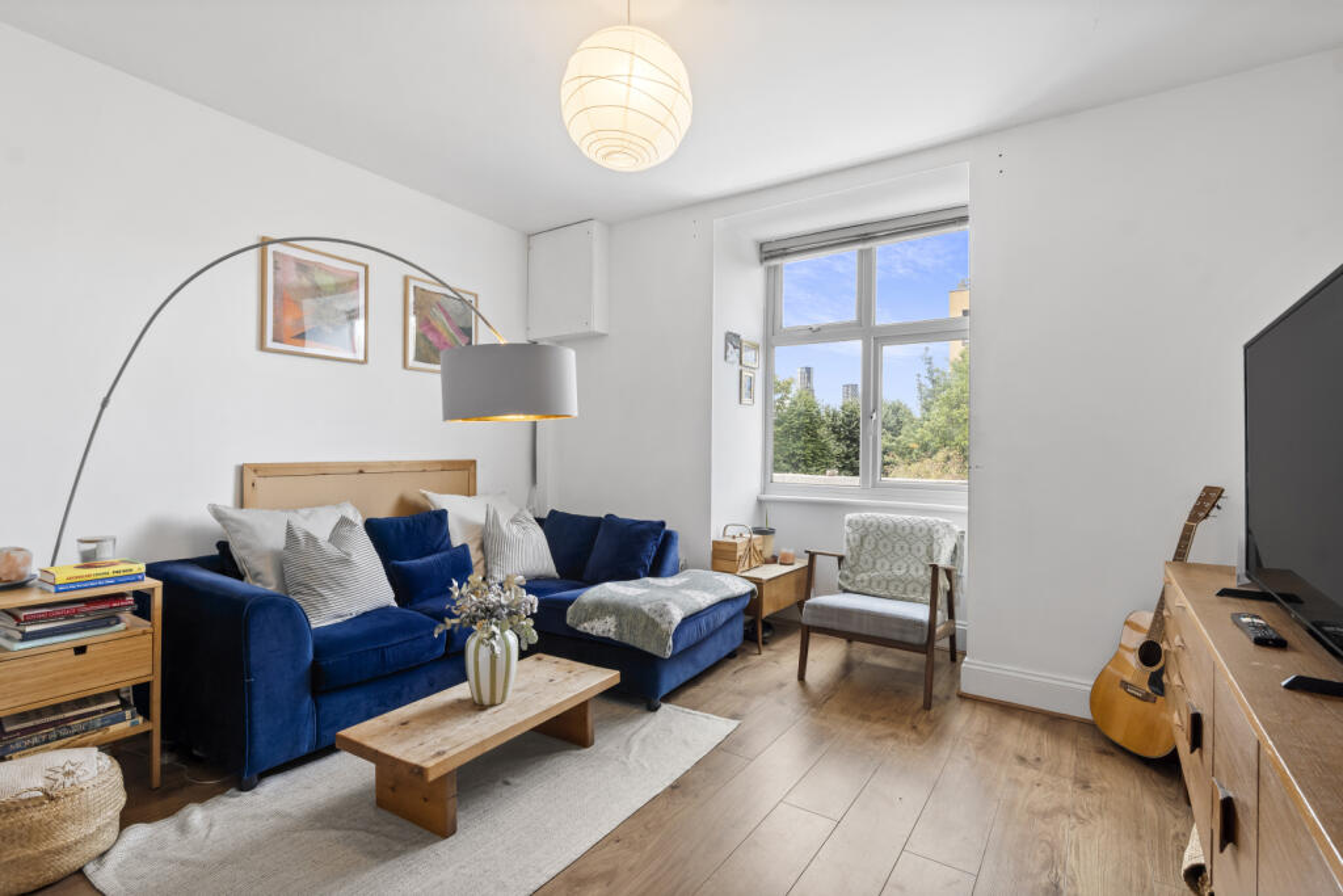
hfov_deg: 96.7
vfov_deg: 73.8
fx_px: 597
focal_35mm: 16
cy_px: 448
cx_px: 672
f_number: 11
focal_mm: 16
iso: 400
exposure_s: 1/13
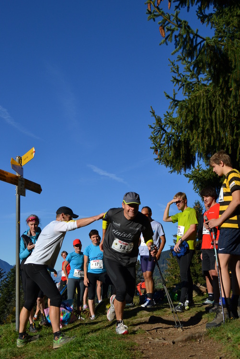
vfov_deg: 45.0
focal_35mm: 44
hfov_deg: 30.9
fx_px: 435
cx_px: 120
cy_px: 180
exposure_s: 1/1600
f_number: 6.3
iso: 400
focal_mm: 29
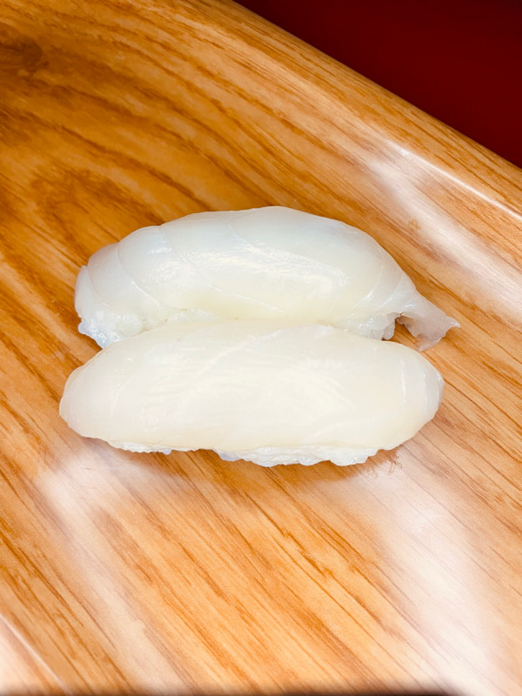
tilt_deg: -68.4
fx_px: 523
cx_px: 261
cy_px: 348
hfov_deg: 53.1
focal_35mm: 26
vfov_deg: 67.3
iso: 125
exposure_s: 1/80
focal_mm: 4.2
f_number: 1.6
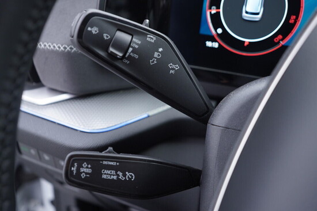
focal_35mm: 36
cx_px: 158
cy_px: 106
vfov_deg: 36.9
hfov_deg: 53.1
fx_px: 317
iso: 250
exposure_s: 1/40
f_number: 2.8
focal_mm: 24
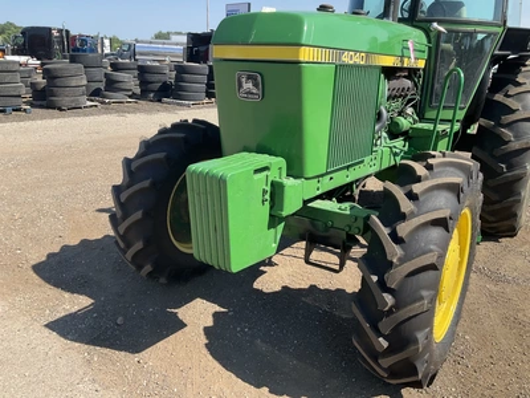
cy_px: 199
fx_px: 444
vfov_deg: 48.2
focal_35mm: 29
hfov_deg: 61.7
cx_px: 265
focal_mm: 3
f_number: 1.8
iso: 25
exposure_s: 1/869
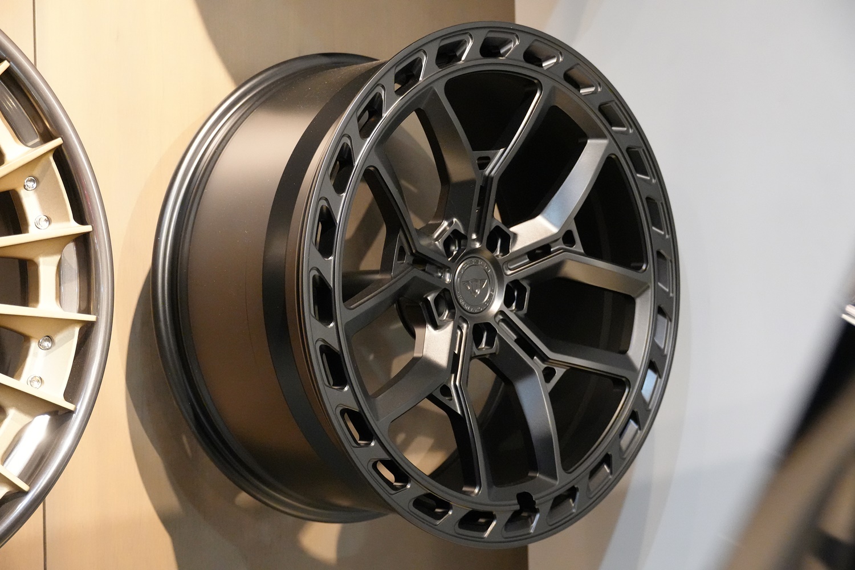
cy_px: 285
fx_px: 1532
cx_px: 428
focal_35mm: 64
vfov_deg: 21.1
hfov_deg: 31.2
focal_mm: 43
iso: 6400
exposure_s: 1/60
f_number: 5
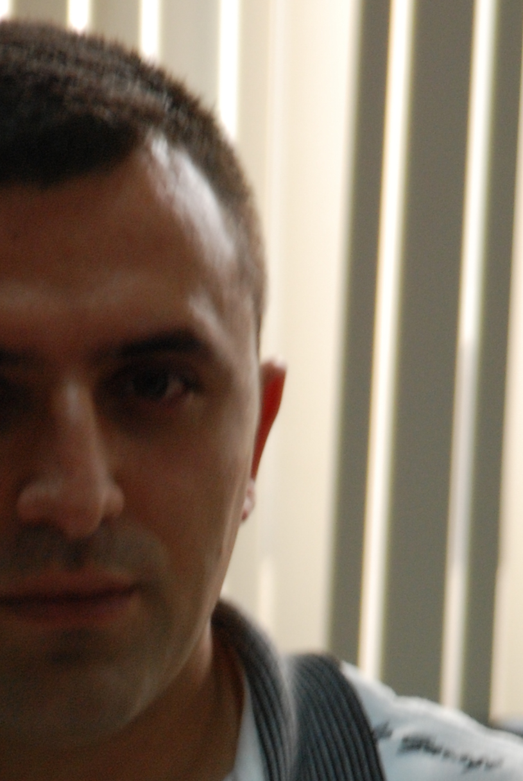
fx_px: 8810
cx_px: -15
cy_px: 1006
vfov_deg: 5.1
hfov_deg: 3.4
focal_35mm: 406
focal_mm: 85
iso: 400
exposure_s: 1/50
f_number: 4
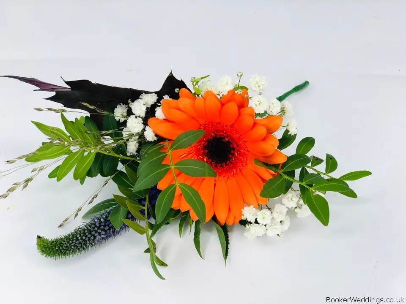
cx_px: 203
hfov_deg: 36.8
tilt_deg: -49.0
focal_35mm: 52
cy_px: 152
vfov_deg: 28.0
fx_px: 610
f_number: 2.4
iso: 16
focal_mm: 6
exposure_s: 1/100
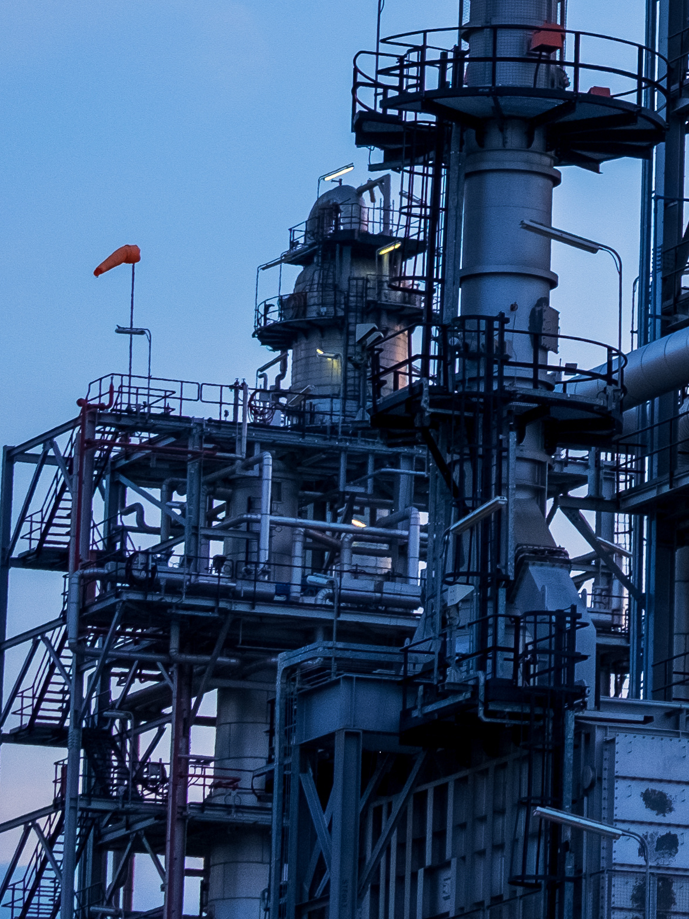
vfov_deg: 7.1
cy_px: -169
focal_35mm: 277
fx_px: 7353
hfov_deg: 5.2
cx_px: 1628
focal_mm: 50
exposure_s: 1/125
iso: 200
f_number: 4.5
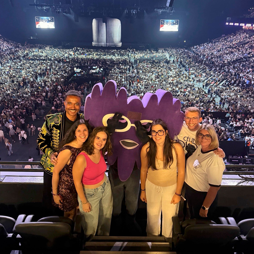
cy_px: 110
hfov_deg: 55.6
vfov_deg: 55.4
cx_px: 126
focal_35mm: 29
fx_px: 241
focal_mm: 6.76
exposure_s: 1/25
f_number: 1.78
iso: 800
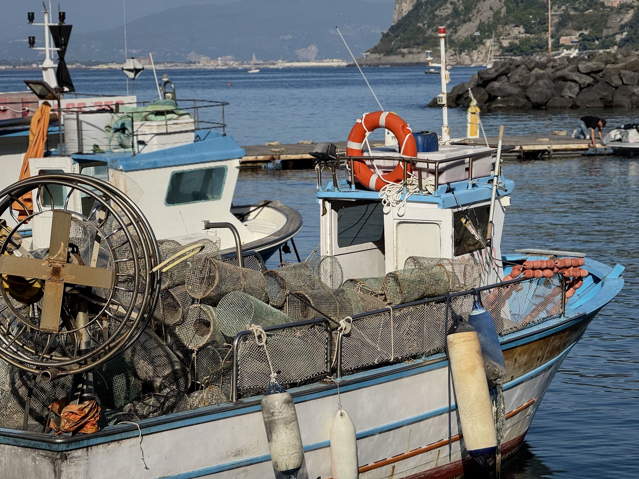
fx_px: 2215
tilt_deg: -4.5
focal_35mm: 120
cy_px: 240
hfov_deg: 16.4
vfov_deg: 12.3
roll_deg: +0.6
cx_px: 320
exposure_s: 1/2024
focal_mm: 15.66
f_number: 2.8
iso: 50
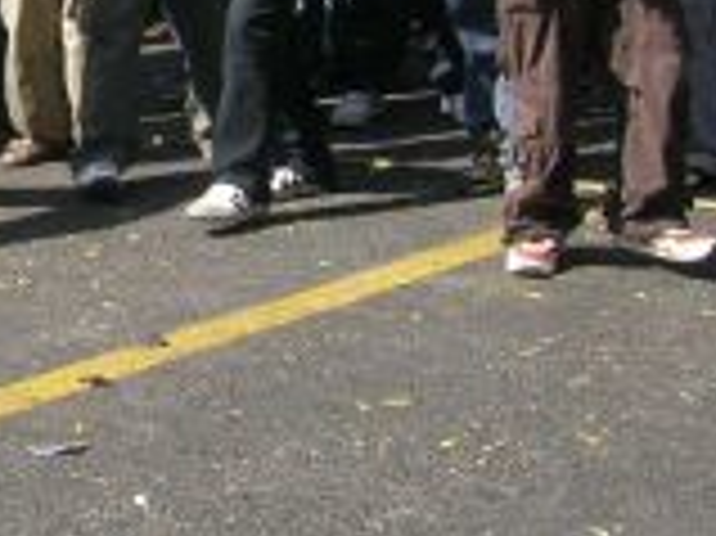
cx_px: -140
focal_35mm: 107
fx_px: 2212
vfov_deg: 13.7
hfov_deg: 17.5
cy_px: 97
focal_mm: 5.7
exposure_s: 1/150
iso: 50
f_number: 4.9
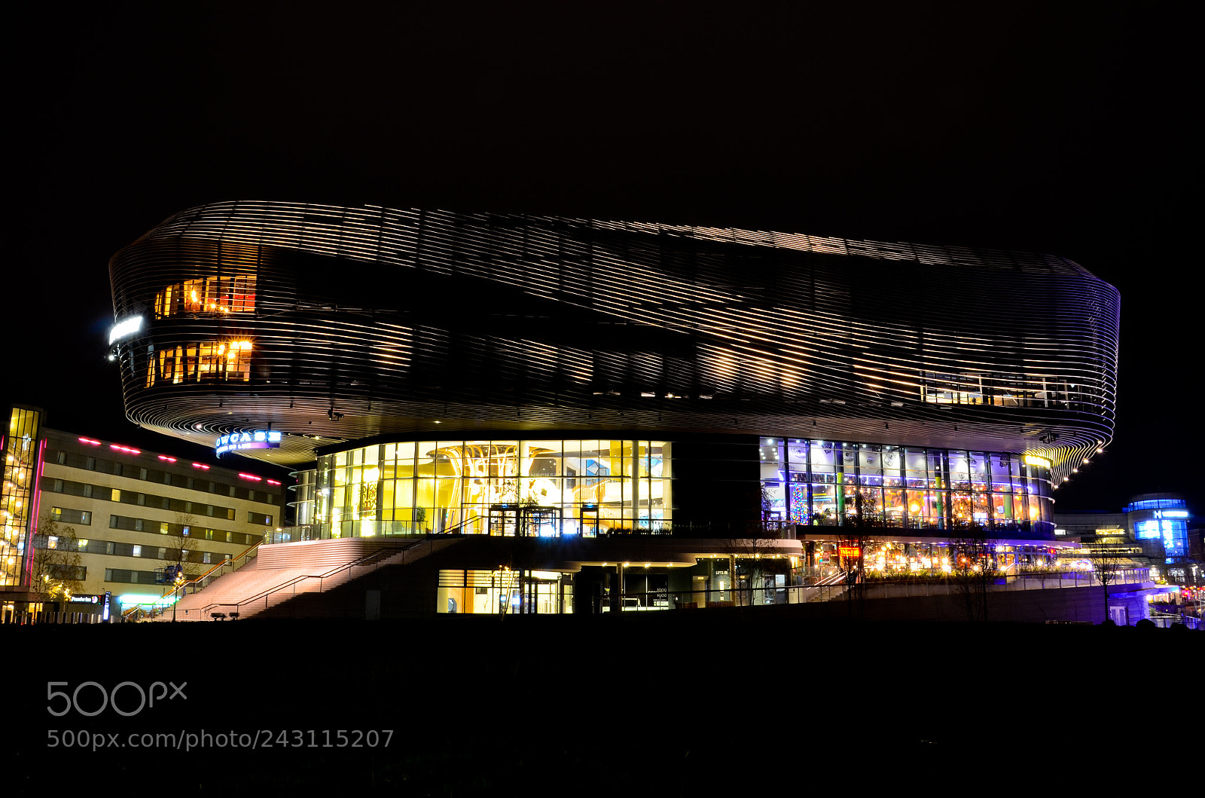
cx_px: 602
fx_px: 1002
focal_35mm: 30
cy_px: 399
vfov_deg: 43.4
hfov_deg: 62.0
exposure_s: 23
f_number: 22
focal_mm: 20
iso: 200
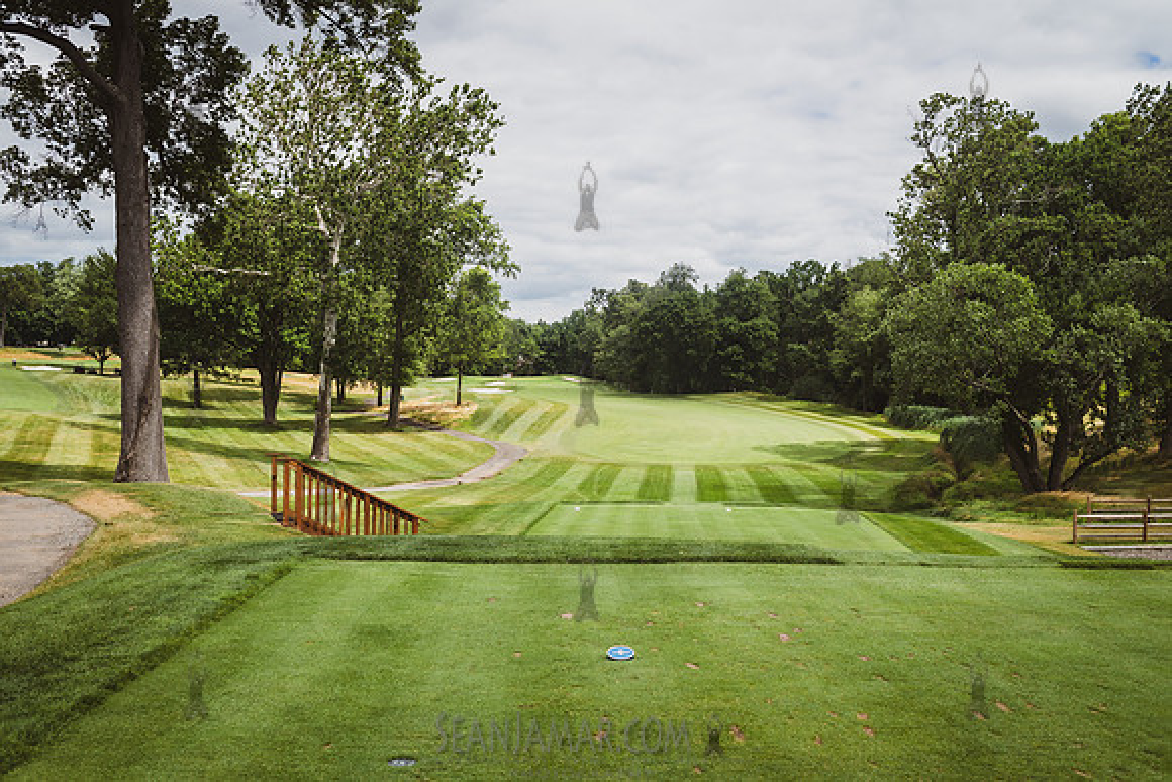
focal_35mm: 35
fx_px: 1140
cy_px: 391
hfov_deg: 54.4
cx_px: 586
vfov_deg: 37.9
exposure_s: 1/2000
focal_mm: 35
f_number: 4.5
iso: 200
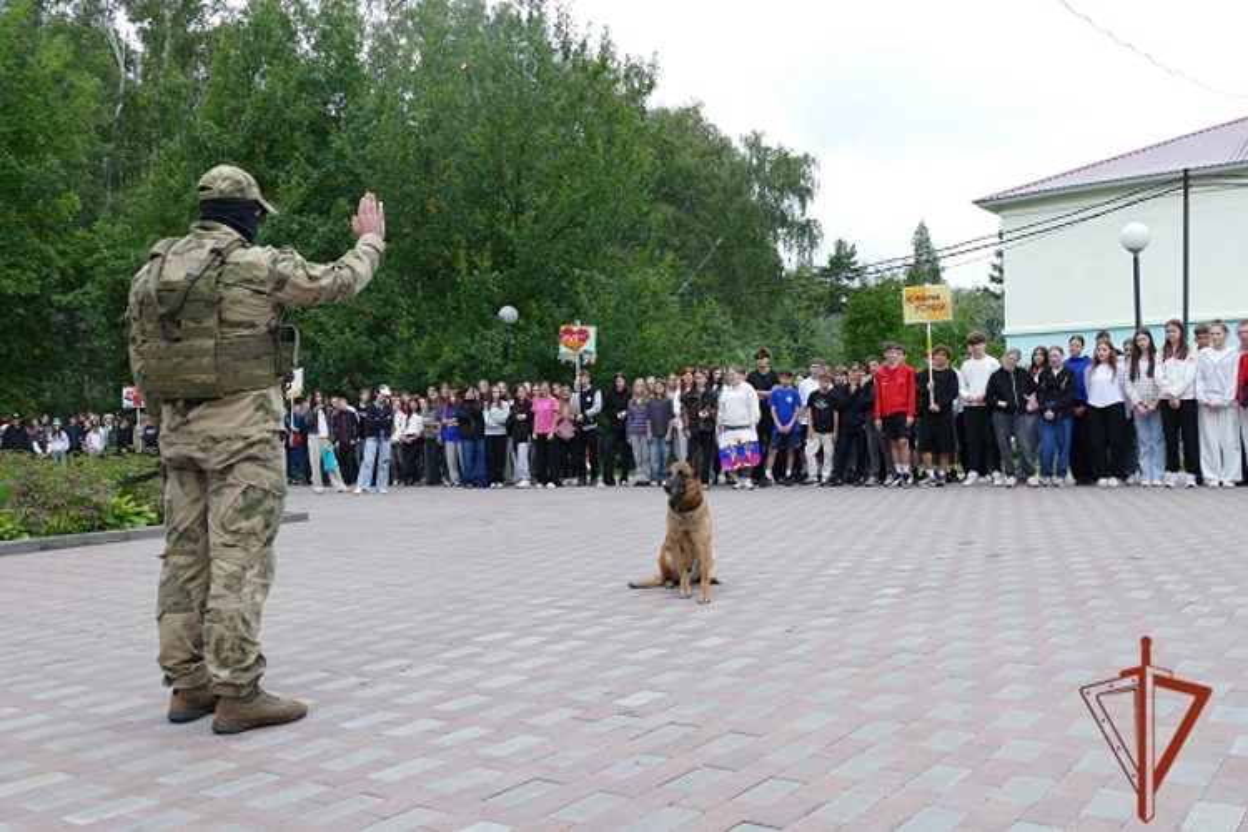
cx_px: 624
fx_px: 1144
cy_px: 416
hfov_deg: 57.2
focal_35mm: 33
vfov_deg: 40.0
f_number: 3
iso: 125
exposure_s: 1/640
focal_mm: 11.86
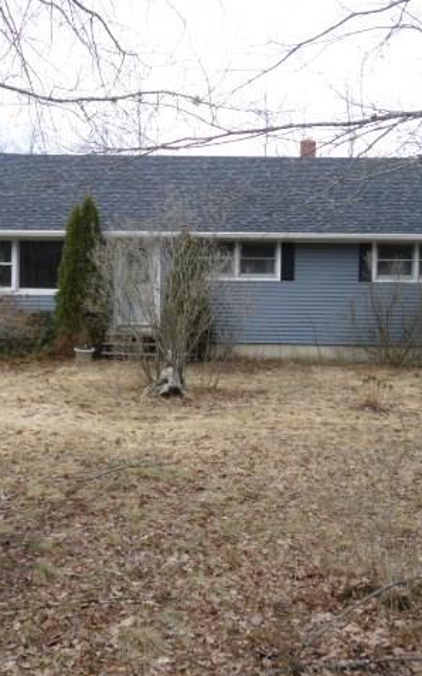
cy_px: 339
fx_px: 994
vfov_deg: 37.5
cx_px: 176
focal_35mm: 54
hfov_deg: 23.9
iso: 100
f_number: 3.9
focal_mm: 6.9
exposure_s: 1/200
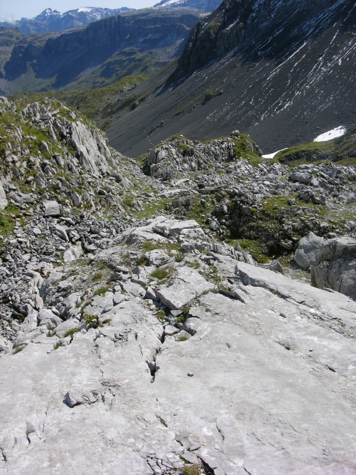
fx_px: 480
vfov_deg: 52.6
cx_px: 178
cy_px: 238
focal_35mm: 35
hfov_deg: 40.7
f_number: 6.3
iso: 50
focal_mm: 8.9
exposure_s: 1/253
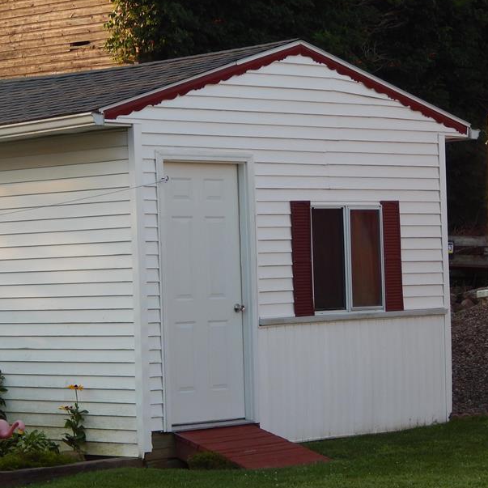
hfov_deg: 13.5
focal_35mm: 129
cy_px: 274
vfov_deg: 13.5
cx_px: 219
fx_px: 2057
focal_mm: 15.3
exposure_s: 1/200
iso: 125
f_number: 4.3
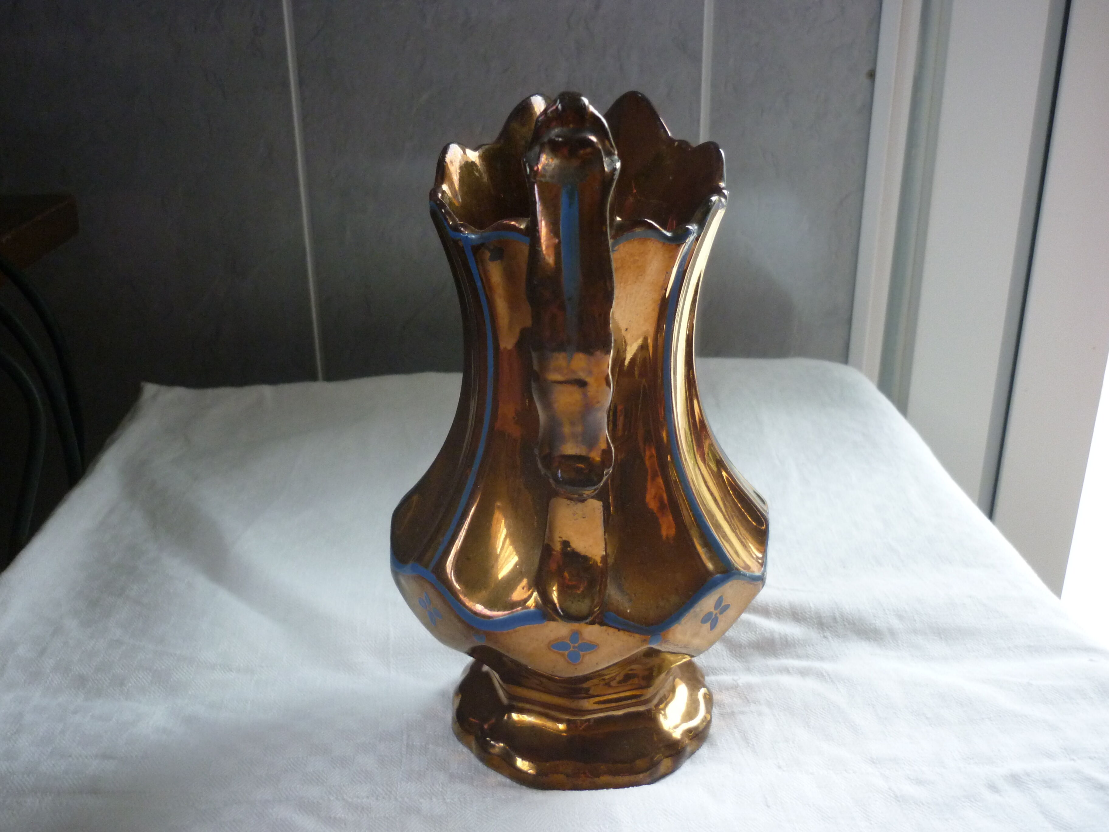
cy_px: 416
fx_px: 1057
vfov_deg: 42.9
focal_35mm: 33
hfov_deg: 55.4
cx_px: 554
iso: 250
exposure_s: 1/30
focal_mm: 5.5
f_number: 2.8
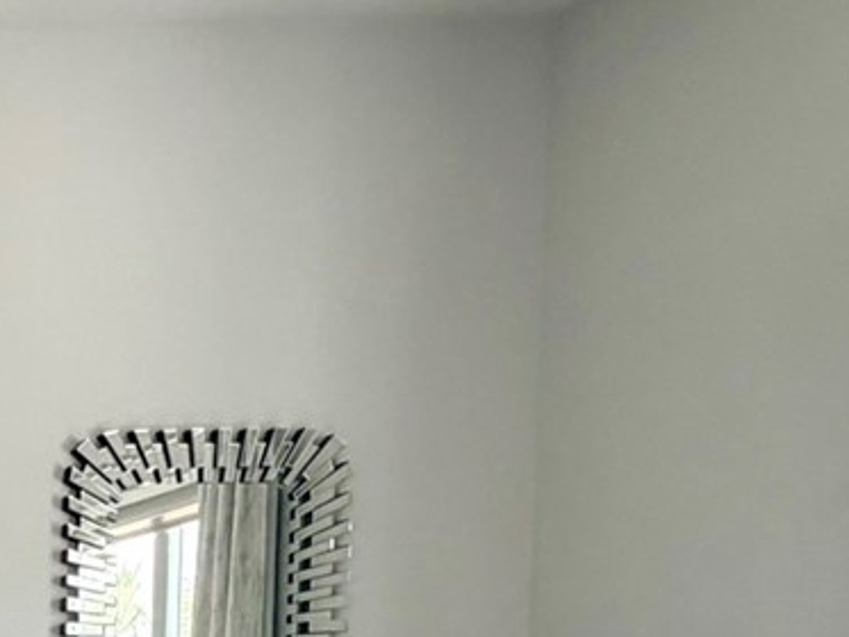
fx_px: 1472
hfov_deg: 22.0
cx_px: -630
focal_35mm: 60
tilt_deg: -3.3
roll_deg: +2.1
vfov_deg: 21.8
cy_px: 849
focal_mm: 2.22
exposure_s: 1/120
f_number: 2.2
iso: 160
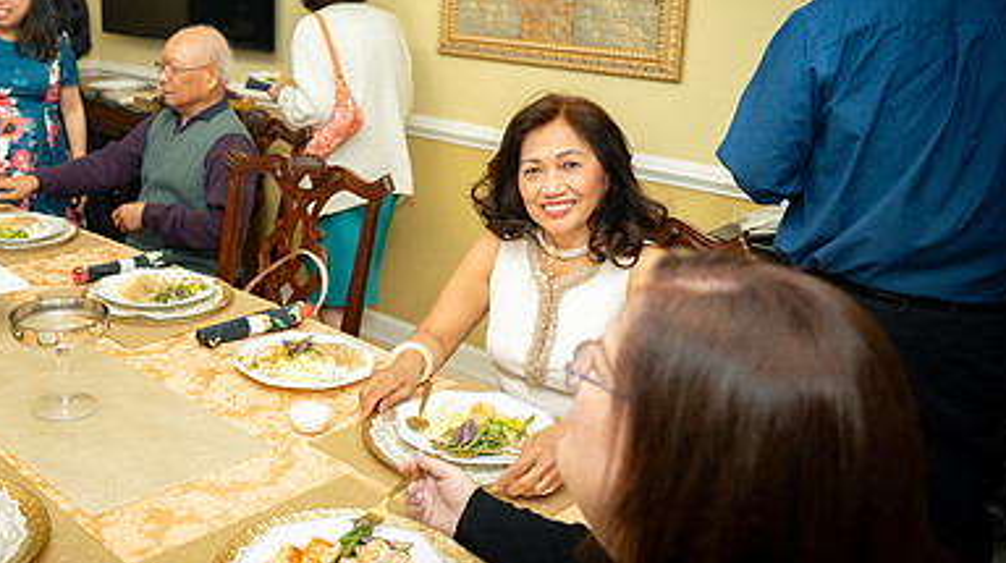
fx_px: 1013
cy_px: 213
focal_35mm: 38
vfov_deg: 31.0
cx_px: 275
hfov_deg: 51.0
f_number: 2.8
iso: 1600
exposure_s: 1/160
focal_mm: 24
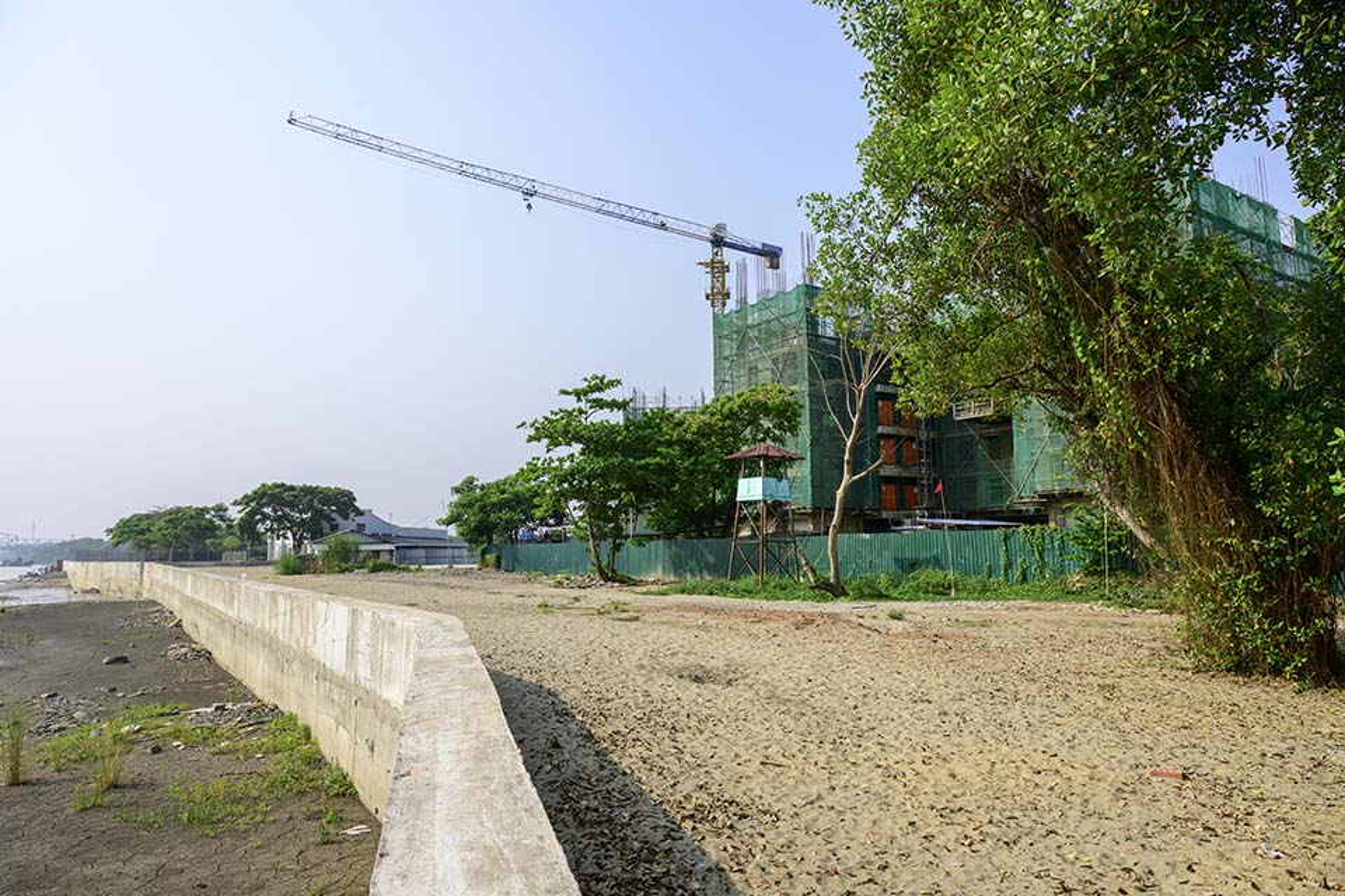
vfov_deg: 53.1
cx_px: 672
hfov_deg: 73.7
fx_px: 897
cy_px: 448
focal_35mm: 24
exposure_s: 1/800
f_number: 9
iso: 220
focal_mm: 24
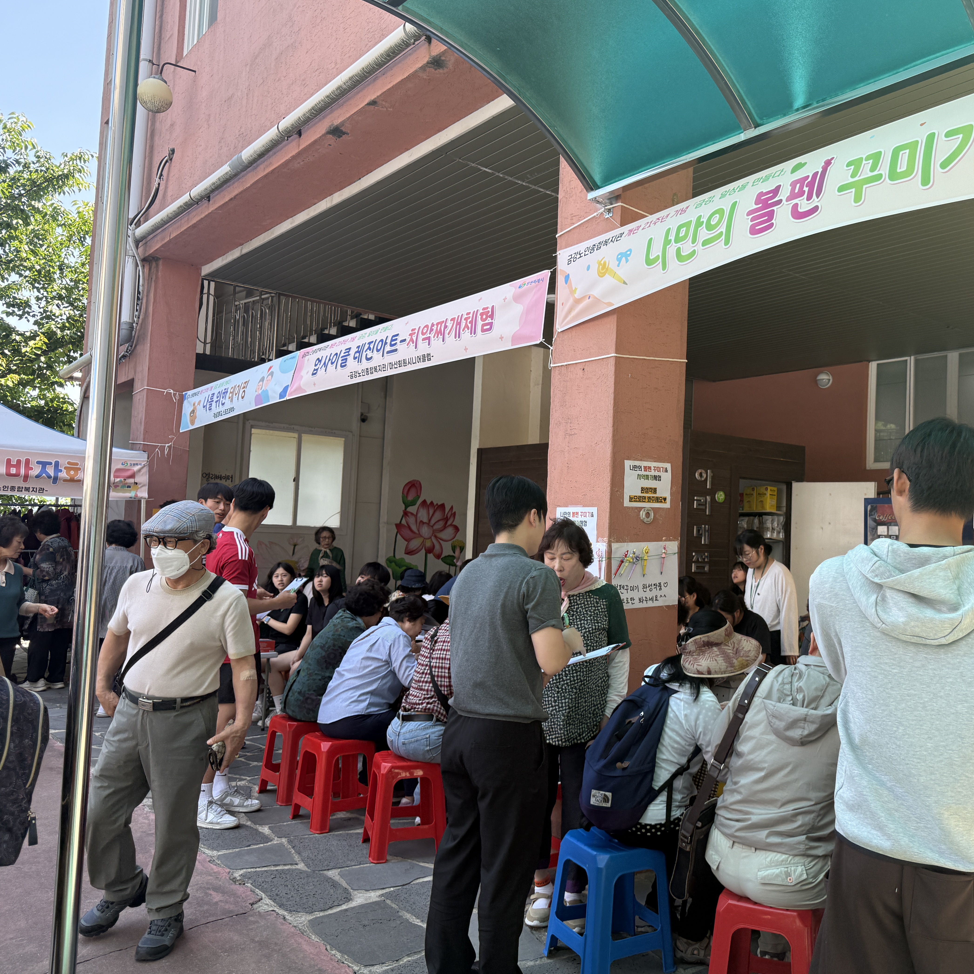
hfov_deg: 55.0
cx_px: 609
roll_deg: -3.1
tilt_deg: +3.5
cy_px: 476
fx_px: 923
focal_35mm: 29
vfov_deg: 55.6
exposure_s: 1/602
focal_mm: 6.76
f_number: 1.78
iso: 100
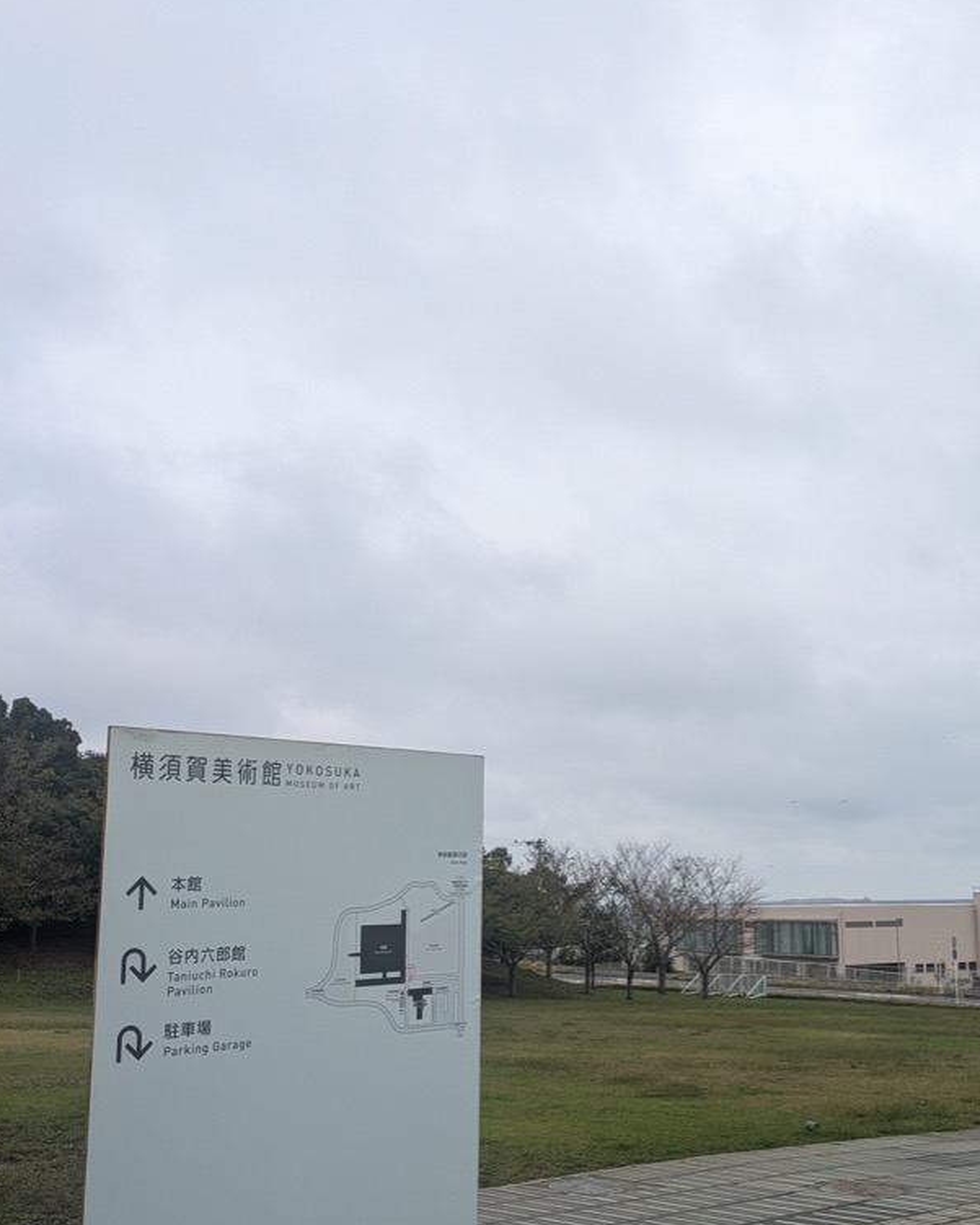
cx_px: 725
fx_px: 1414
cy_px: 706
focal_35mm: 39
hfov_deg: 37.4
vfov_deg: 46.7
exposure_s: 1/2451
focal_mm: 5.43
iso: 64
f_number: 1.89
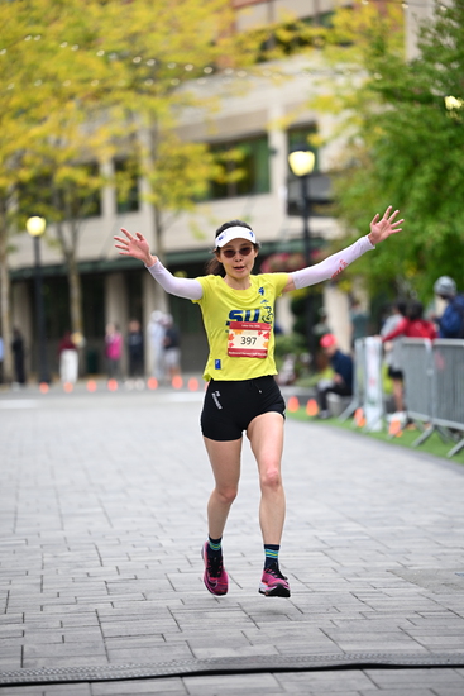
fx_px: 2801
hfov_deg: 9.5
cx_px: 232
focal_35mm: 145
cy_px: 348
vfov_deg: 14.1
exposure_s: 1/1600
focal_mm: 145
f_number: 2.8
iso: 1000
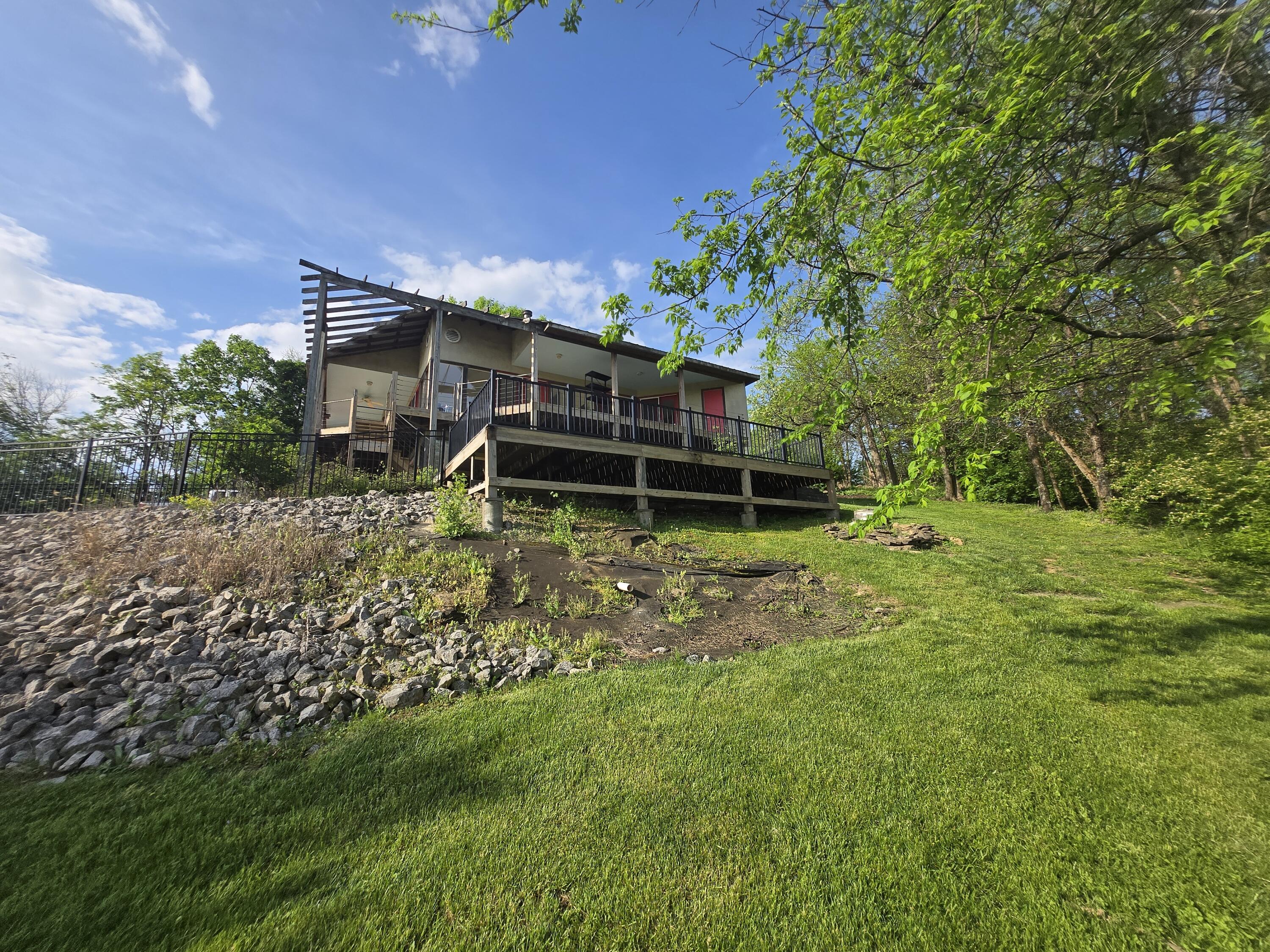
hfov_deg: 106.2
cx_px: 635
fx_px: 477
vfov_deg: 89.9
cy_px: 476
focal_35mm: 13
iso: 25
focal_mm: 1.7
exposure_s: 1/914
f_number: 2.2
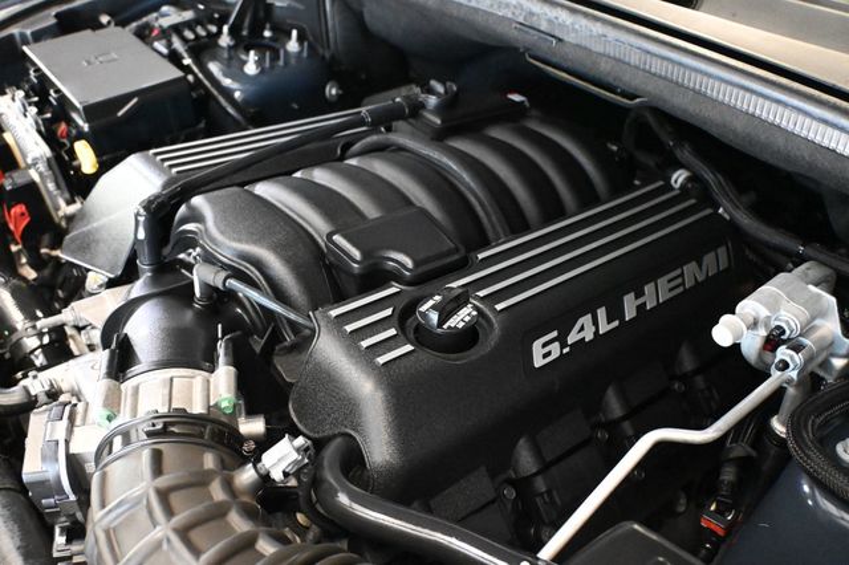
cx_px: 424
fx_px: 742
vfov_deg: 41.7
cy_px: 282
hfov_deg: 59.5
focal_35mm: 32
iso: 10000
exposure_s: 1/60
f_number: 4
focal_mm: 21
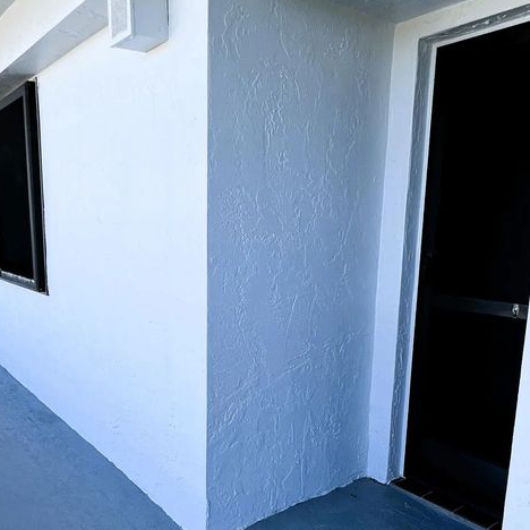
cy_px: 317
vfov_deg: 55.2
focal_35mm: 29
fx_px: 502
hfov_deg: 55.1
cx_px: 204
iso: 32
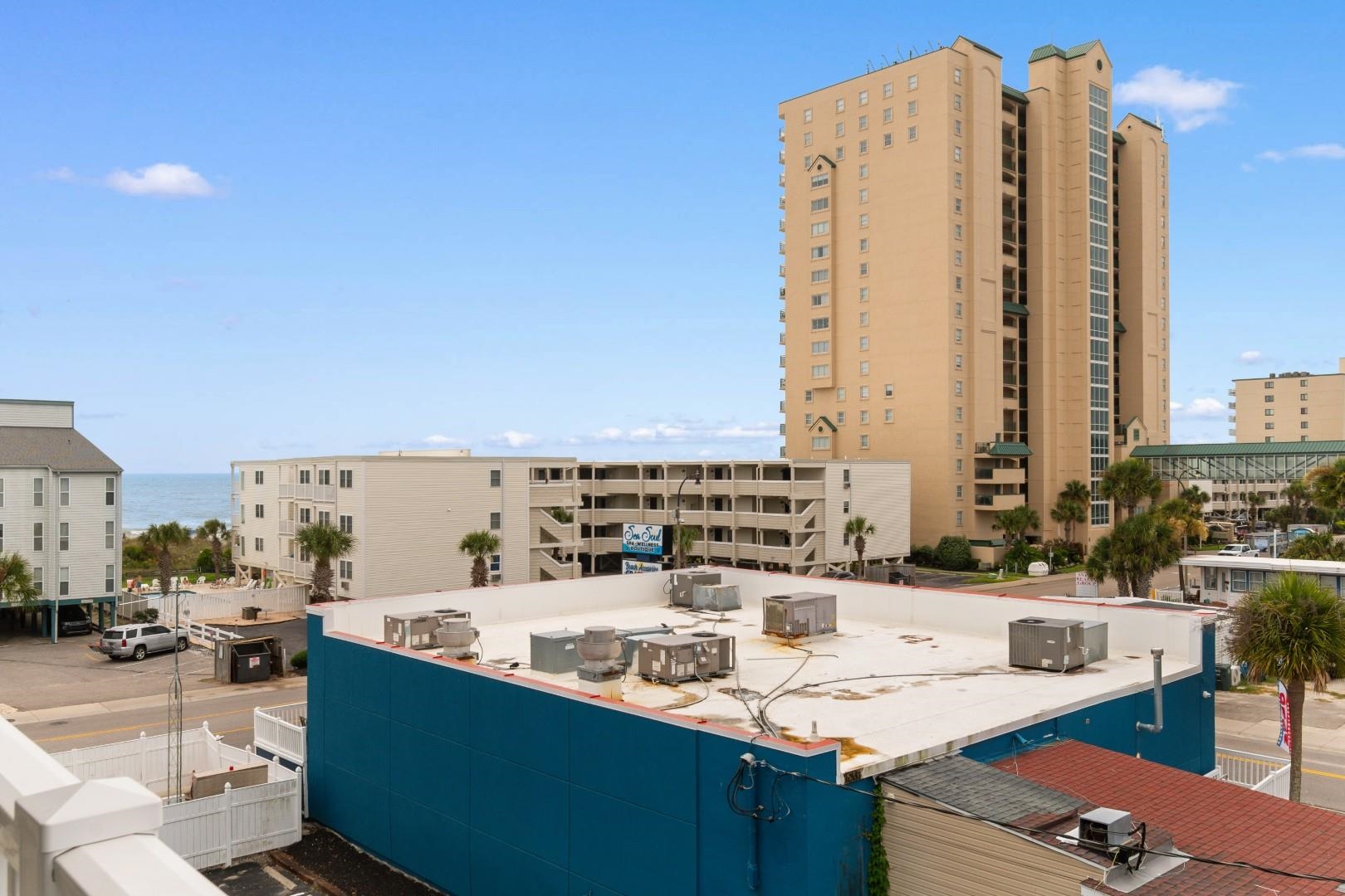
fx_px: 1121
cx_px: 672
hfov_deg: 61.9
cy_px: 448
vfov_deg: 43.6
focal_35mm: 30
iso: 100
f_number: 9
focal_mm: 20
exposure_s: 1/320
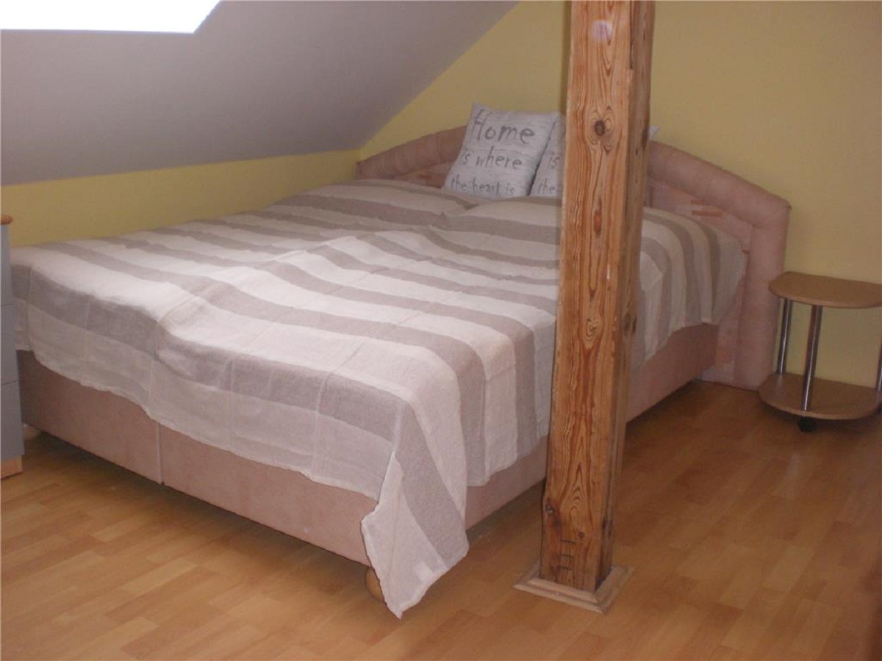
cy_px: 330
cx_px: 441
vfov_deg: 37.7
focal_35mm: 38
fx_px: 968
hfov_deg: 49.0
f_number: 3.1
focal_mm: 6.3
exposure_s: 1/60
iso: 200
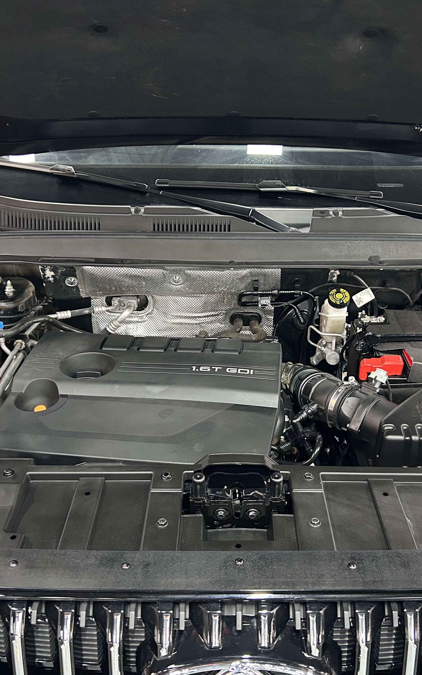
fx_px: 681
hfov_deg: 34.4
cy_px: 339
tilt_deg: -26.8
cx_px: 235
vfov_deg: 52.7
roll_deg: -0.6
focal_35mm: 37
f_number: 1.5
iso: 400
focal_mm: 5.7
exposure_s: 1/50
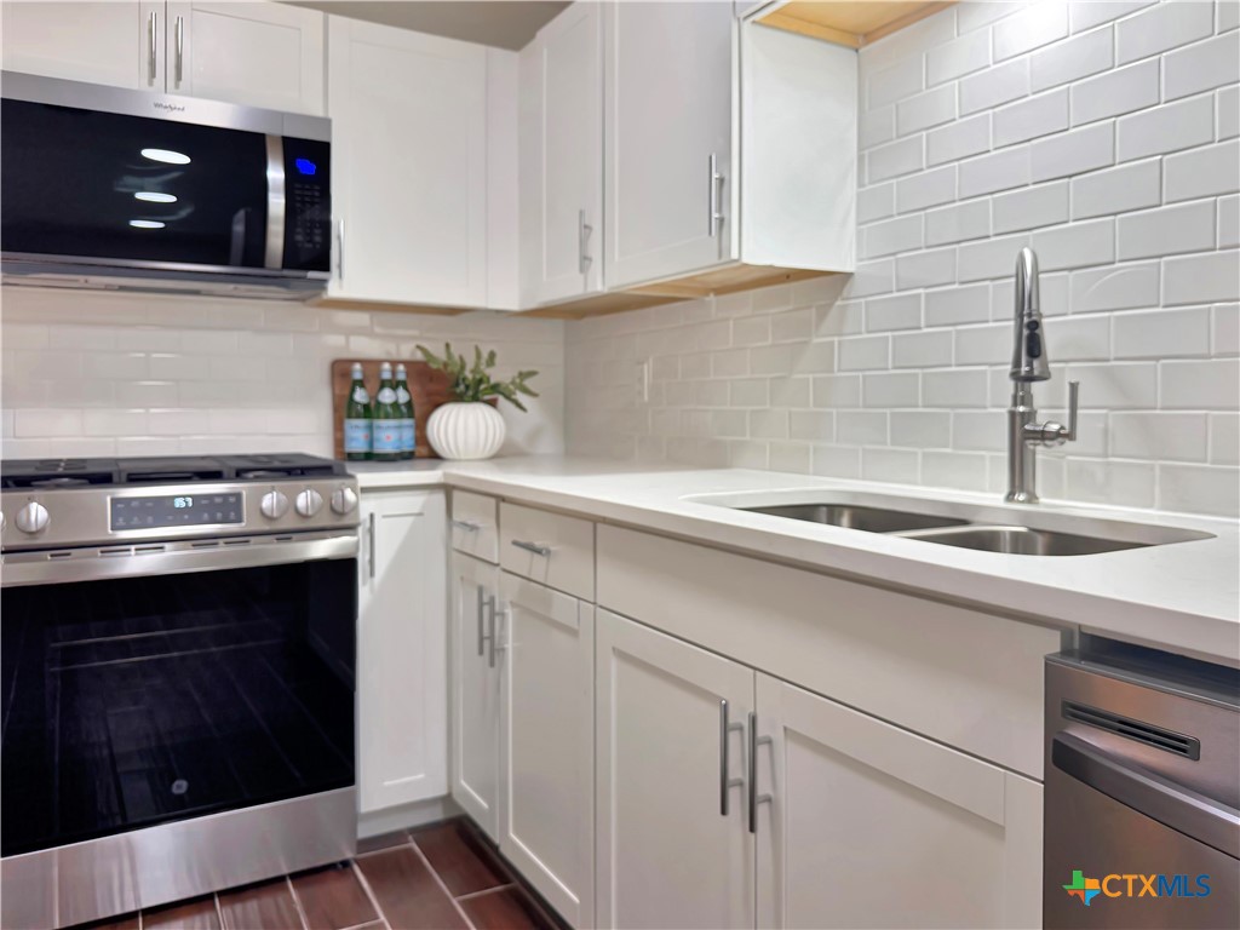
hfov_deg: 71.6
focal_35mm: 24
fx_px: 860
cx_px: 620
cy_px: 465
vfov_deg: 56.8
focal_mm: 6.76
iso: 160
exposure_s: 1/120
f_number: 1.78
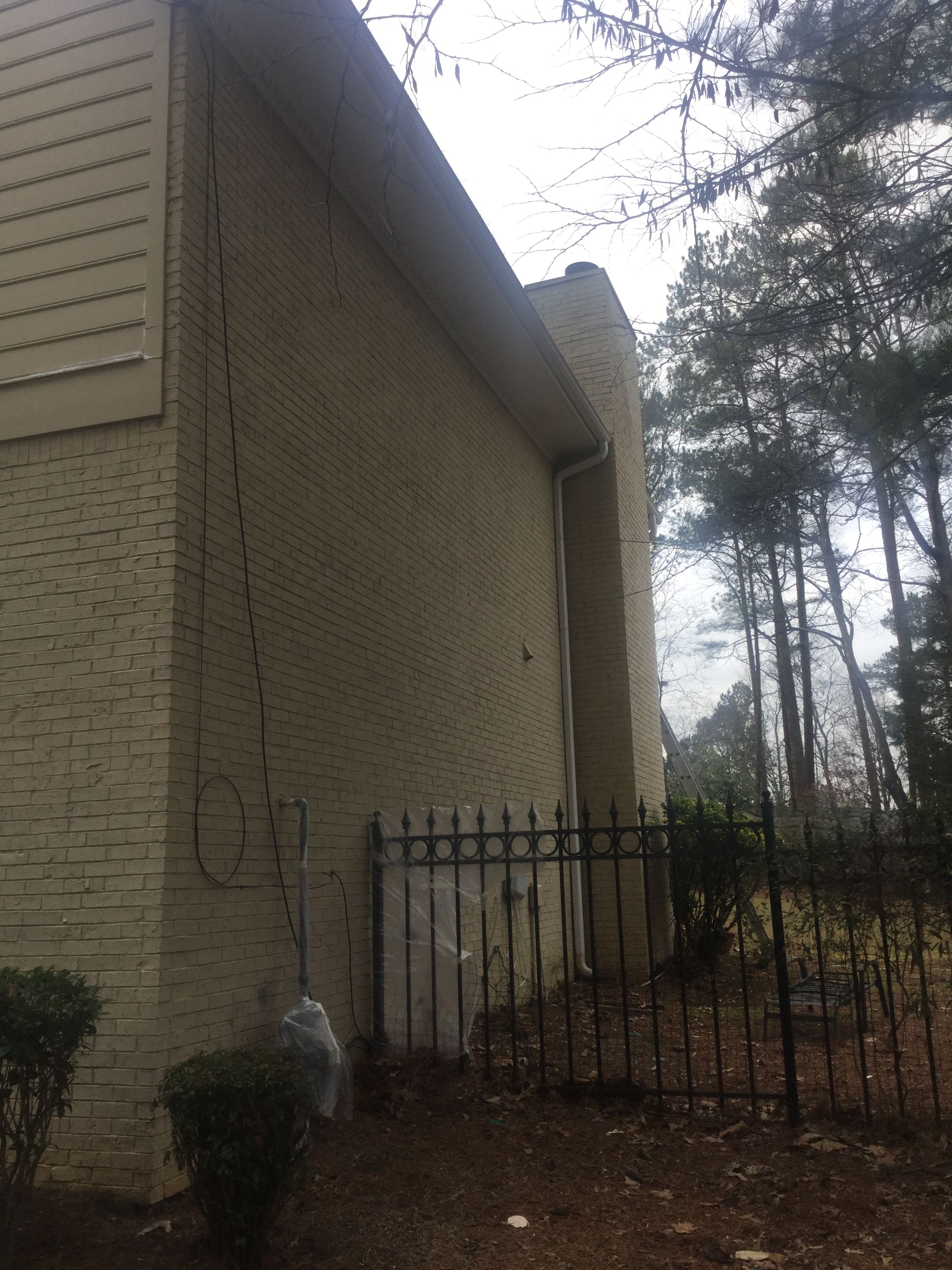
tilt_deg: +12.3
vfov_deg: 58.4
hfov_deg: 45.4
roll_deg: +1.0
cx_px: 476
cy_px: 635
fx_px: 1137
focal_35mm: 31
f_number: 2.4
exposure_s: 1/479
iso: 25
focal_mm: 3.3
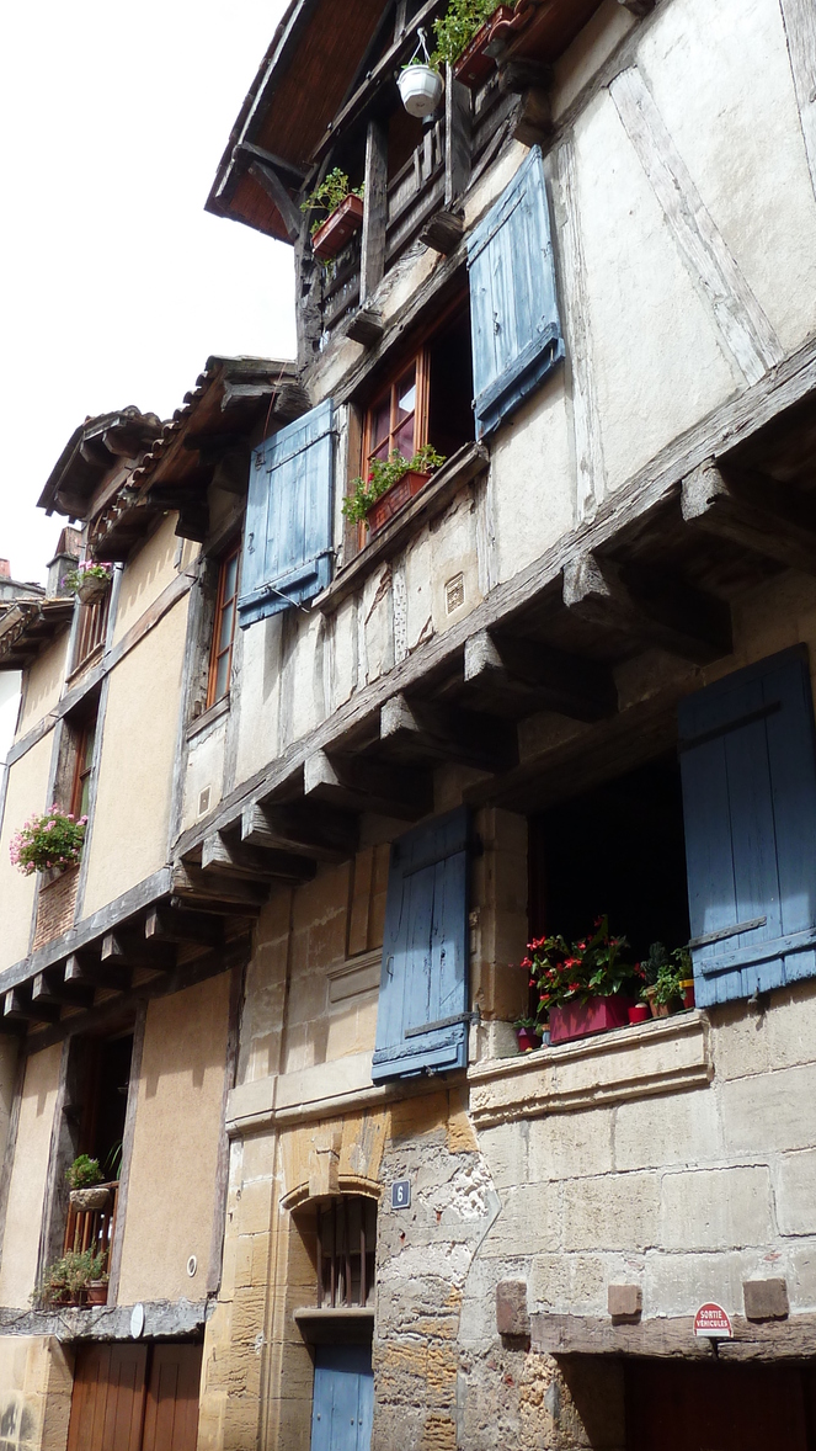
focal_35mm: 37
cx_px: 462
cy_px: 705
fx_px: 1423
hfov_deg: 32.0
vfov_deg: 54.0
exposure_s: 1/320
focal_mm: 4.1
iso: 80
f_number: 4
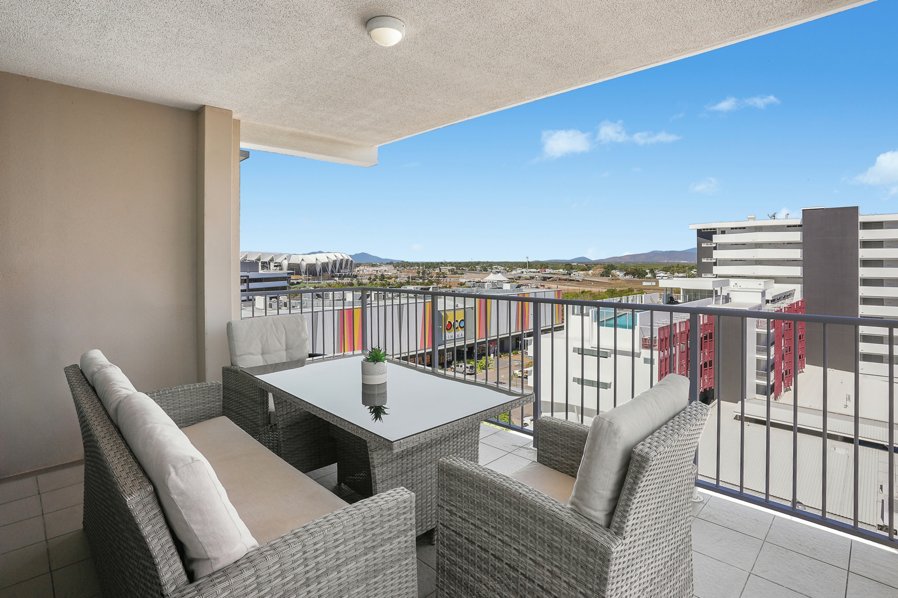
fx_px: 424
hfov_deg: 93.3
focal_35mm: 17
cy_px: 299
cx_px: 449
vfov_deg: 70.4
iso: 200
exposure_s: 1/80
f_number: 11
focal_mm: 17
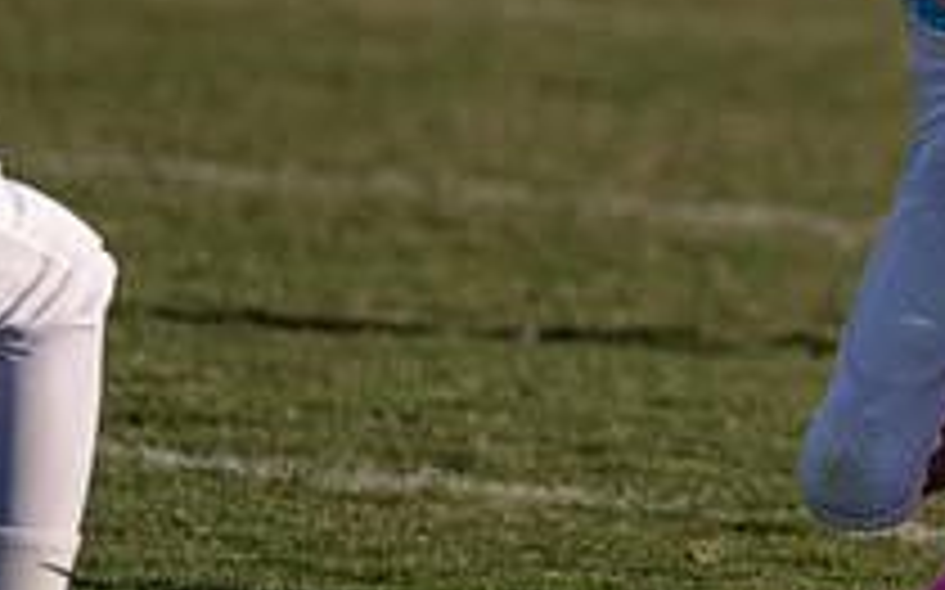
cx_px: 1227
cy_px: 159
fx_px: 22163
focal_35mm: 861
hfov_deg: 2.4
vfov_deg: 1.5
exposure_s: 1/2500
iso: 100
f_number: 2.8
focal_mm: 200
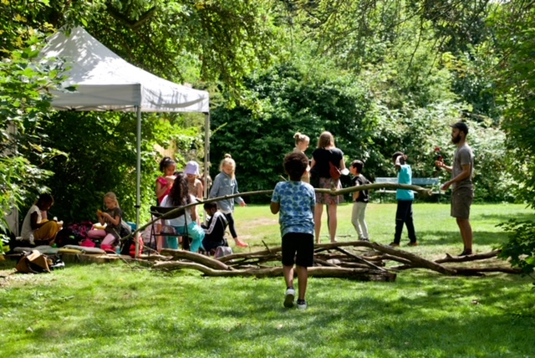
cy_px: 179
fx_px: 1458
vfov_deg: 14.0
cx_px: 268
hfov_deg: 20.8
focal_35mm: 98
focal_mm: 98
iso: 800
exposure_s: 1/1000
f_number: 10
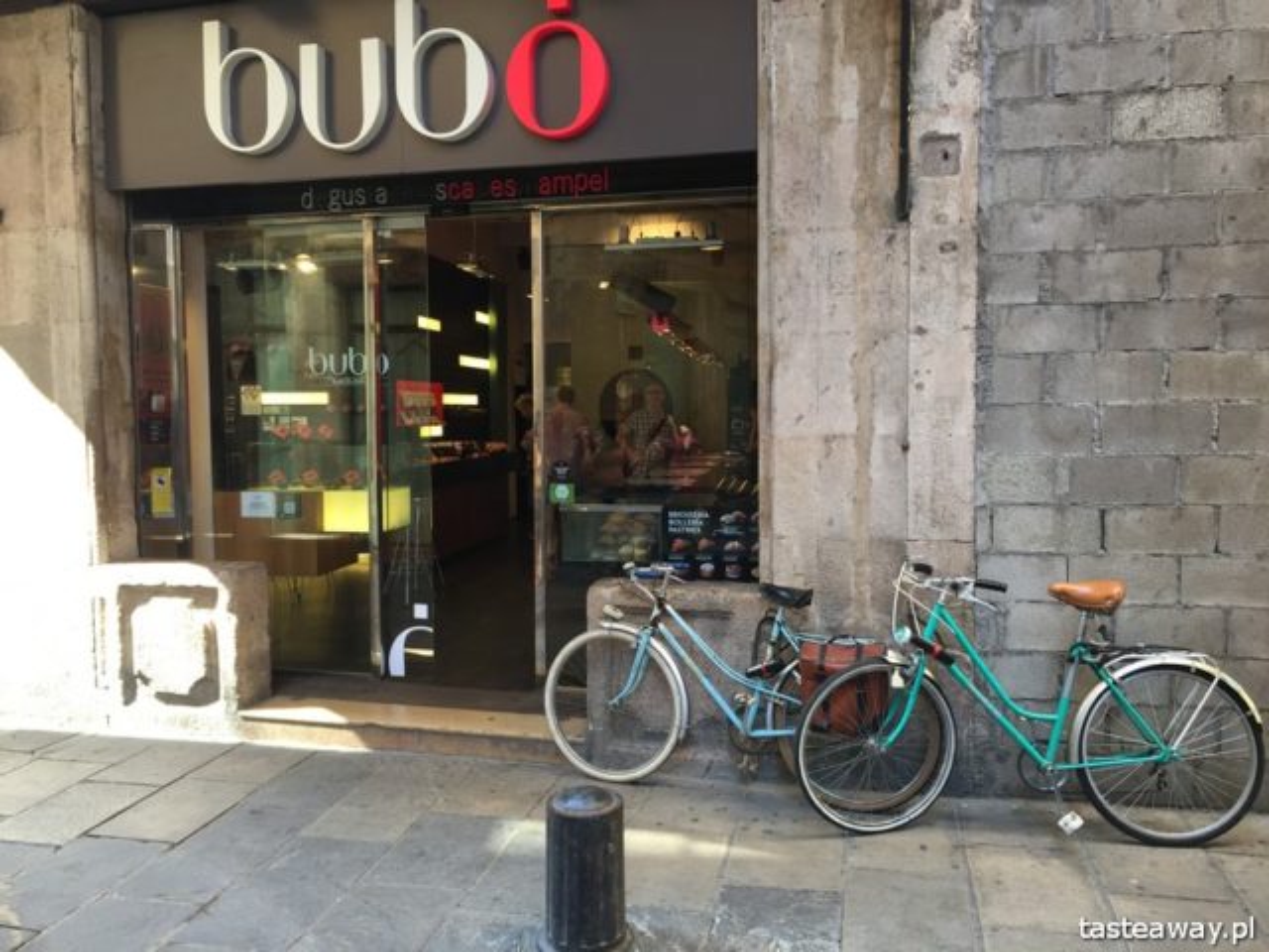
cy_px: 476
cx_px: 634
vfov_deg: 48.2
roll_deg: -0.9
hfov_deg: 61.7
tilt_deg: -3.2
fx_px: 1063
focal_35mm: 29
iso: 40
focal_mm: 4.15
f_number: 2.2
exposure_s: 1/60
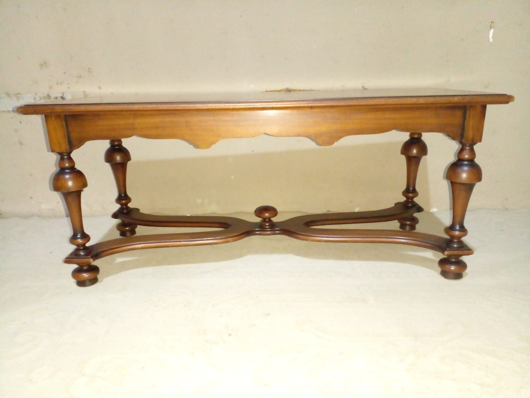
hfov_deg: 65.3
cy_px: 199
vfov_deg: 51.4
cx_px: 265
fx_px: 413
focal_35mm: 27
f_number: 1.9
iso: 640
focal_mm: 3.6
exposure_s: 1/20
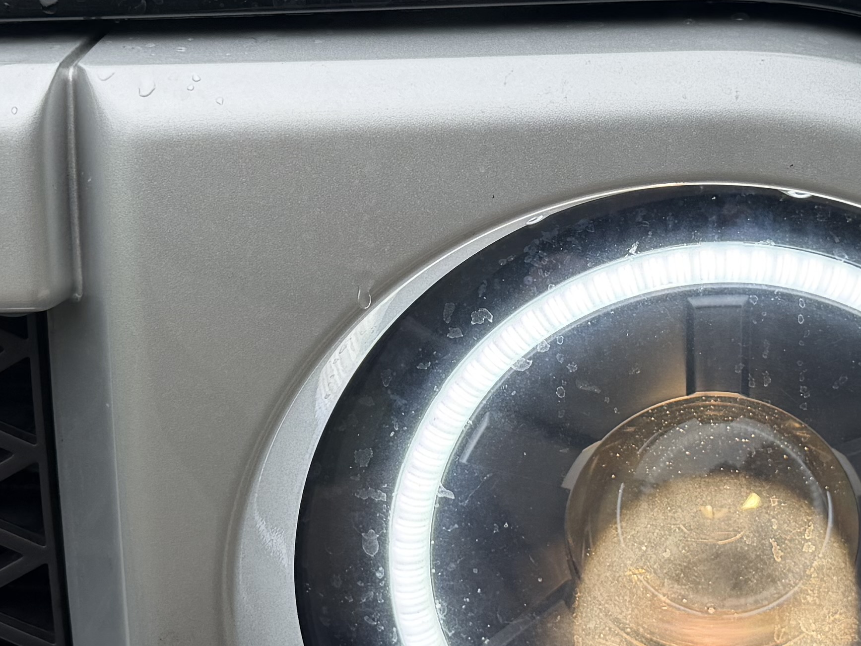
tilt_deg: -8.8
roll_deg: +0.5
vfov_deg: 18.5
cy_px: 146
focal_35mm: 79
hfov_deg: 24.7
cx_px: 512
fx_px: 1965
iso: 80
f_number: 1.78
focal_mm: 6.76
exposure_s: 1/1292
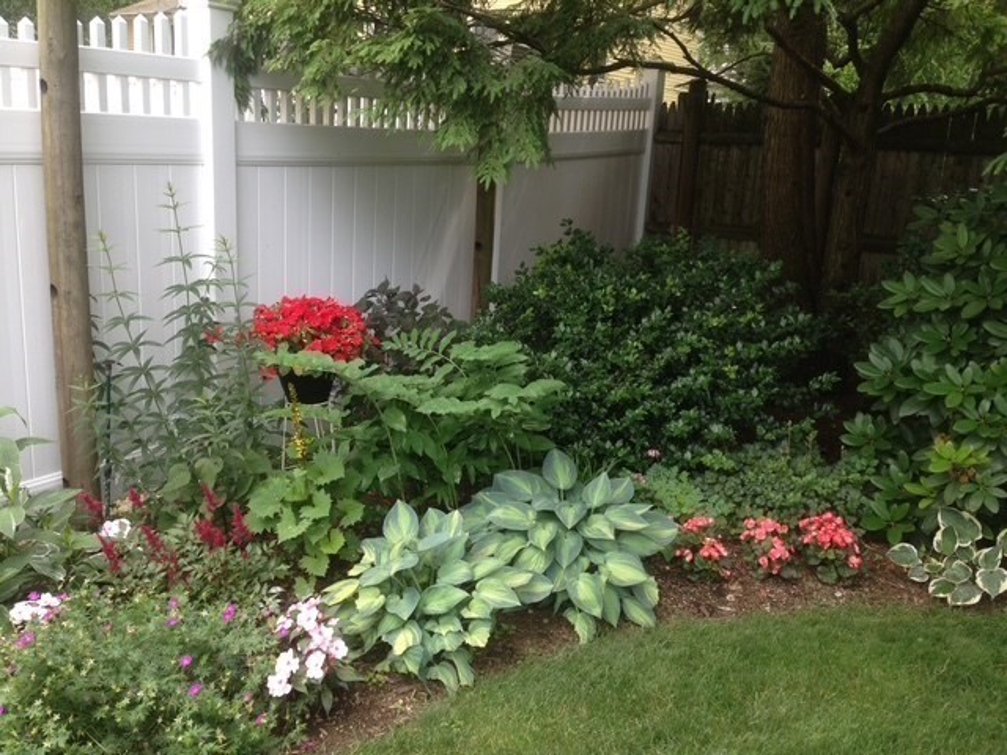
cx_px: 504
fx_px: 960
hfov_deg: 55.4
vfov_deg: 42.9
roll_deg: -3.2
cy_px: 378
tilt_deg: -14.8
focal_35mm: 33
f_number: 2.4
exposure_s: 1/141
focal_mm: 4.12
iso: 50
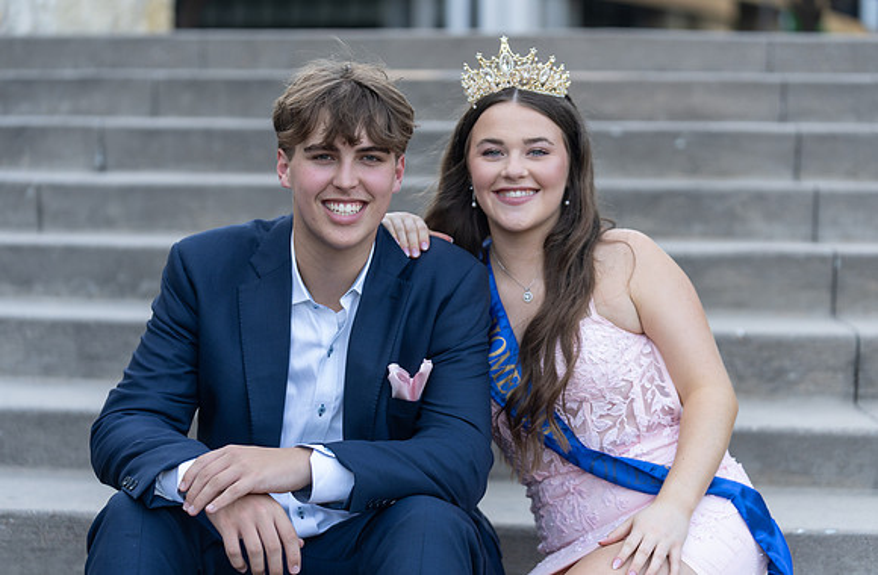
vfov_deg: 13.3
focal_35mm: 101
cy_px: 279
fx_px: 2461
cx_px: 448
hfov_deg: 20.2
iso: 320
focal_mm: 98
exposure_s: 1/320
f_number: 2.8
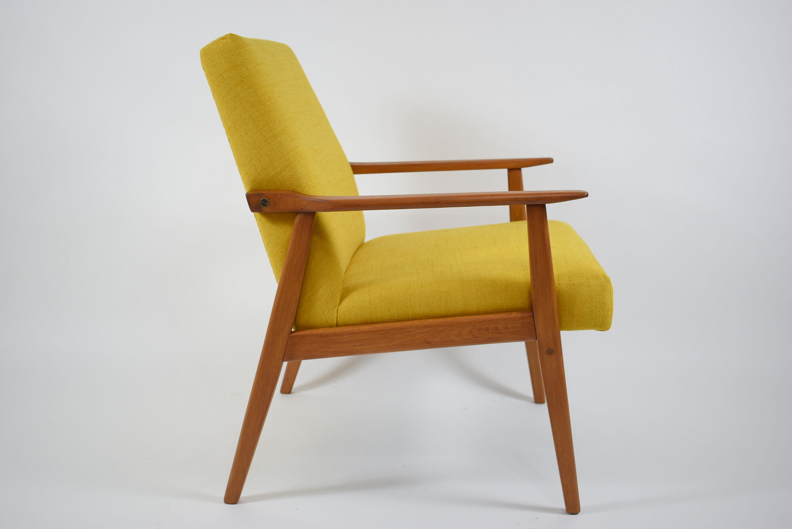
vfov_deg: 33.1
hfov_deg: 47.9
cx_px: 396
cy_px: 264
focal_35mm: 40
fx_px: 892
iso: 100
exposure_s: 1/25
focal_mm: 27
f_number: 4
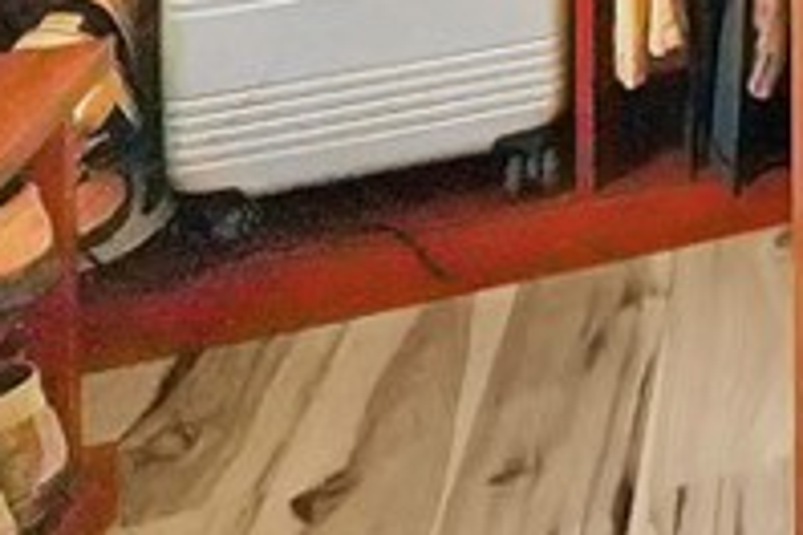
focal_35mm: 62
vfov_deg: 14.6
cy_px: -732
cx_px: 1598
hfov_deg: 19.2
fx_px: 1383
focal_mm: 12
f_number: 16
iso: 12800
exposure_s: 1/4
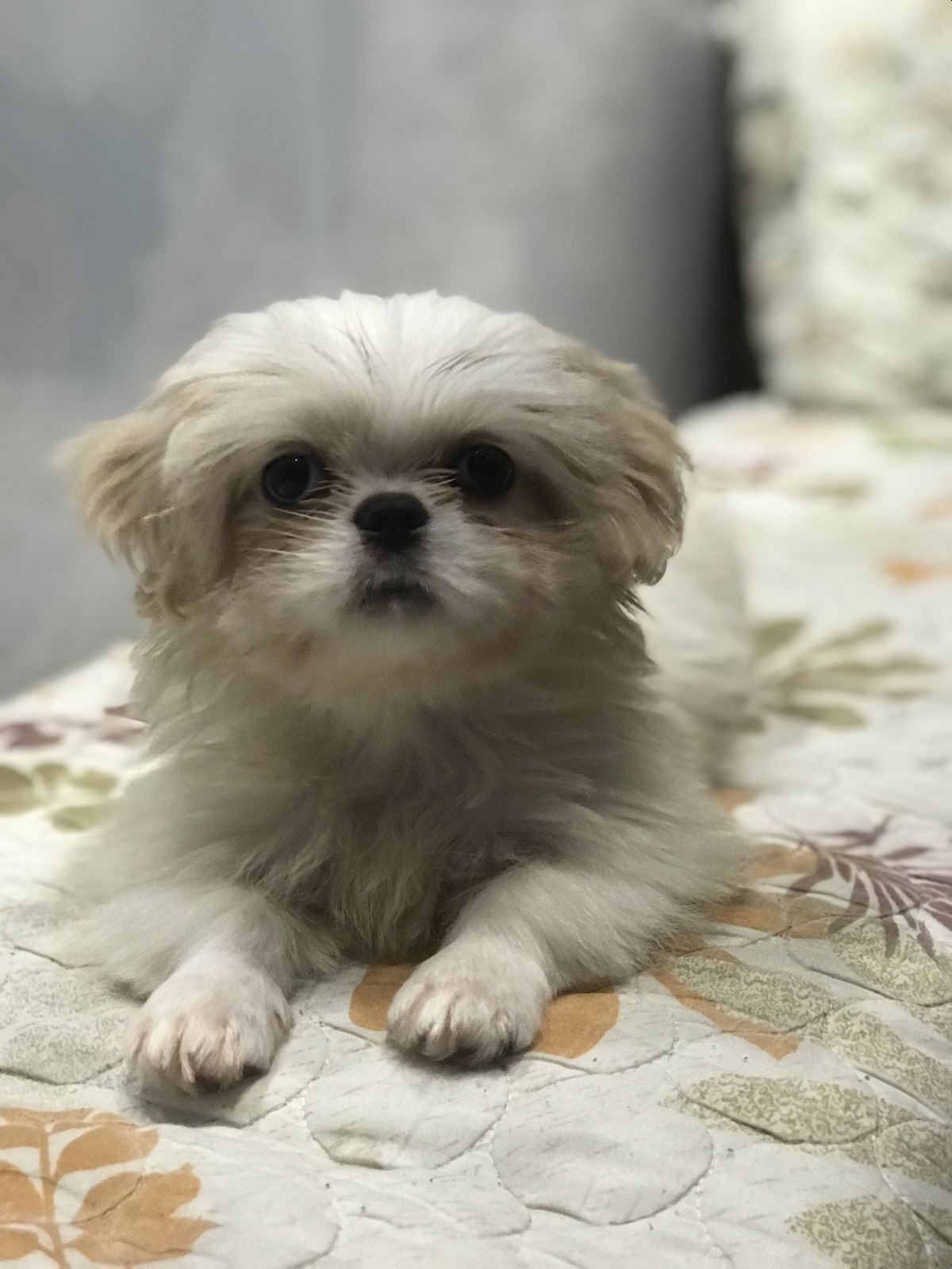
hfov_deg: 25.7
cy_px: 634
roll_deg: +1.7
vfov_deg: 33.8
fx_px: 2090
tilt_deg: -13.8
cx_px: 476
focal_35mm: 57
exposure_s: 1/120
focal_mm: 6.6
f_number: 2.8
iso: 400
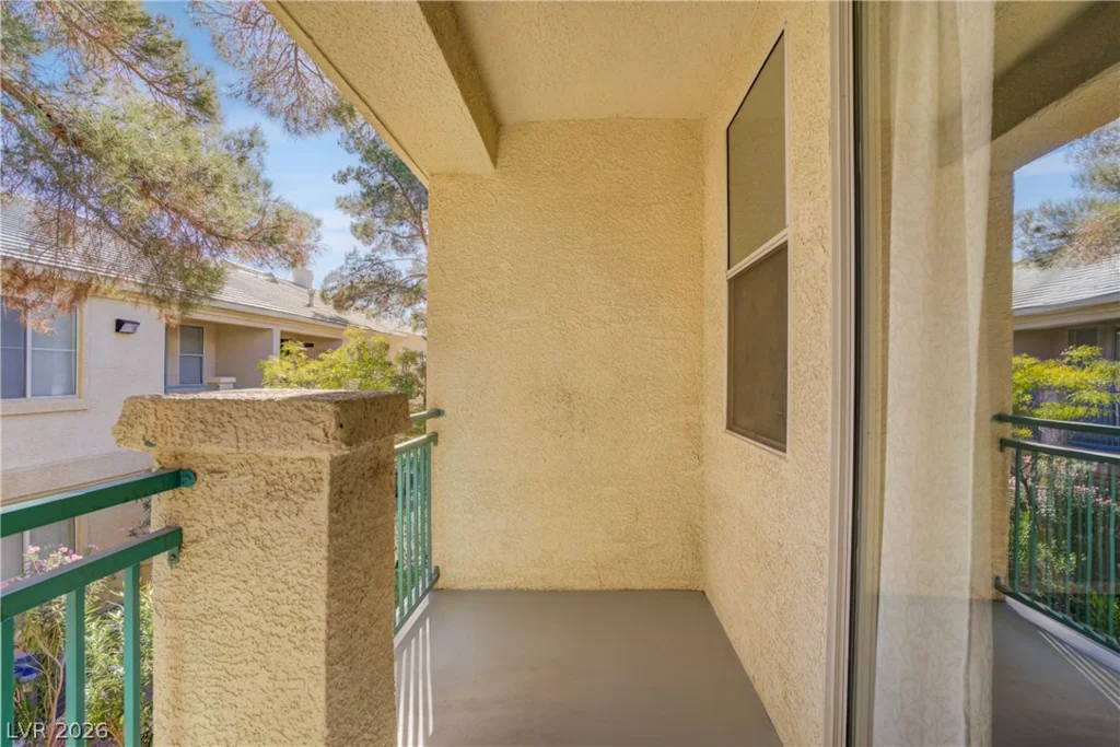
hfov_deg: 93.3
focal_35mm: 17
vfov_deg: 70.5
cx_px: 560
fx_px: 529
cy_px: 374
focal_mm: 17
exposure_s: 1/160
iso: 400
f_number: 8
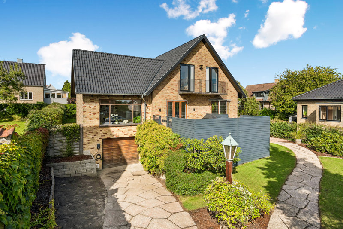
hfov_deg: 84.0
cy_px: 114
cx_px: 172
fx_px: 191
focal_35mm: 20
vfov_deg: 61.9
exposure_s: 1/2500
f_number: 7.1
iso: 800
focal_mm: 20
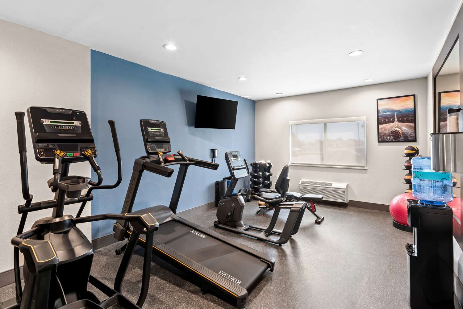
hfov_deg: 96.7
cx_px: 232
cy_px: 154
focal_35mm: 16
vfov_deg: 73.8
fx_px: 206
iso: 200
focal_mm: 16
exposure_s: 1
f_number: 9
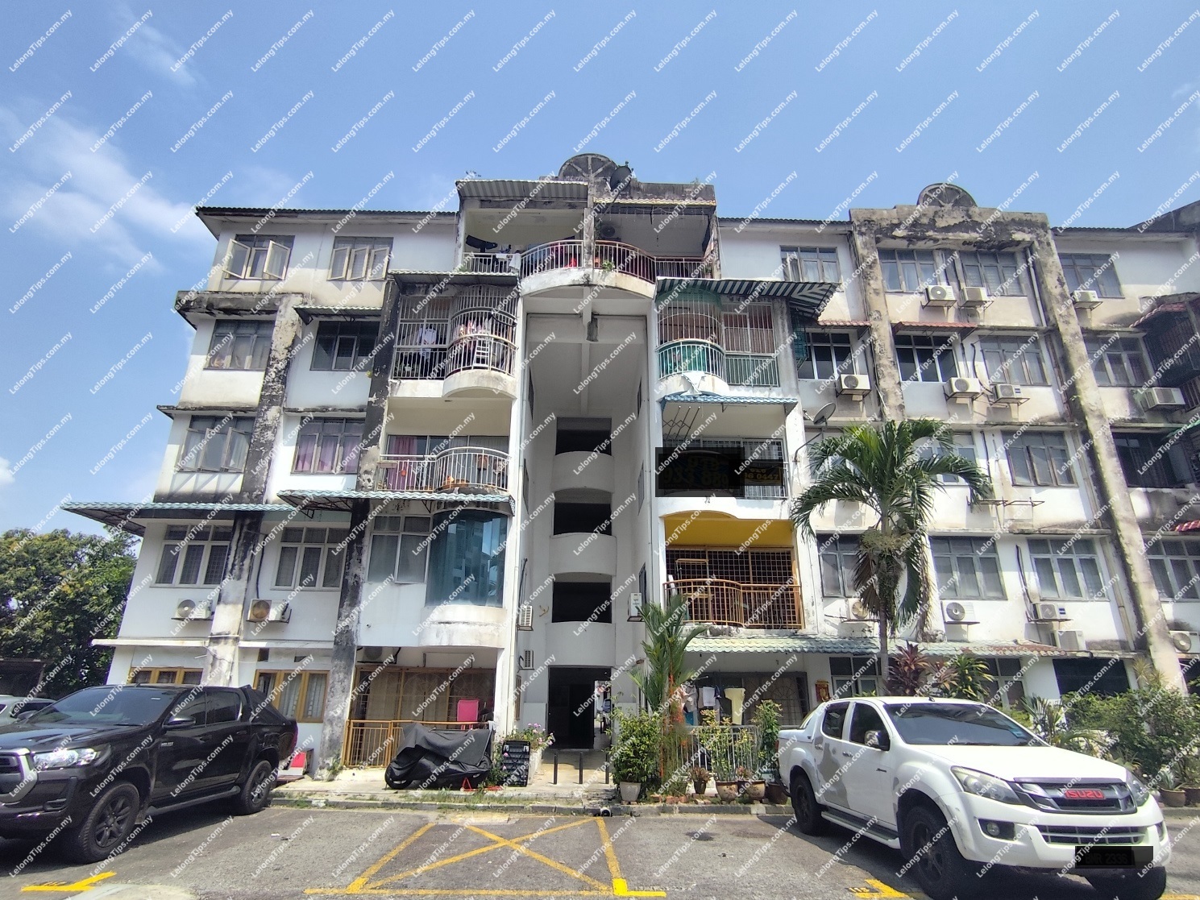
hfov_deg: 94.5
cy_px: 450
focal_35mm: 16
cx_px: 600
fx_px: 555
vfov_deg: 78.1
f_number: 2.2
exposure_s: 1/1697
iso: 50
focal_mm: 1.65
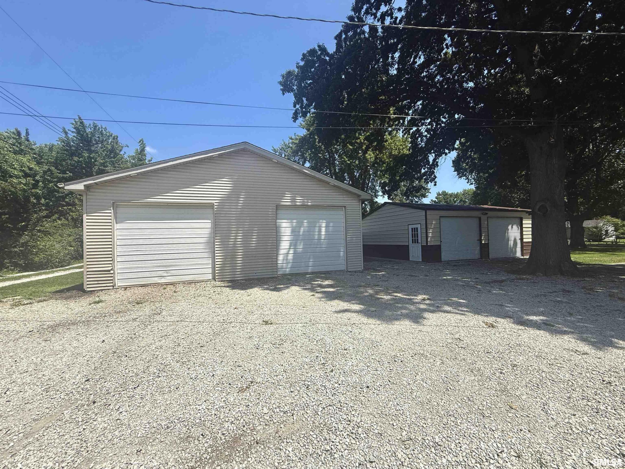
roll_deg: +1.2
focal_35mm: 14
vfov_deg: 85.7
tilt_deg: +1.7
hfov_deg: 102.1
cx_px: 312
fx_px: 253
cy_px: 234
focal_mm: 2.22
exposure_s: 1/1795
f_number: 2.2
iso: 50
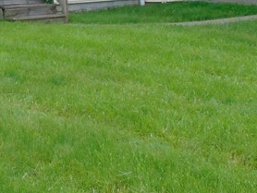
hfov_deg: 20.3
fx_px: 684
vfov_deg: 15.4
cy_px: -53
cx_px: -24
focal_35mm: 92
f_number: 3
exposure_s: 1/640
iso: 80
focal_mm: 4.5
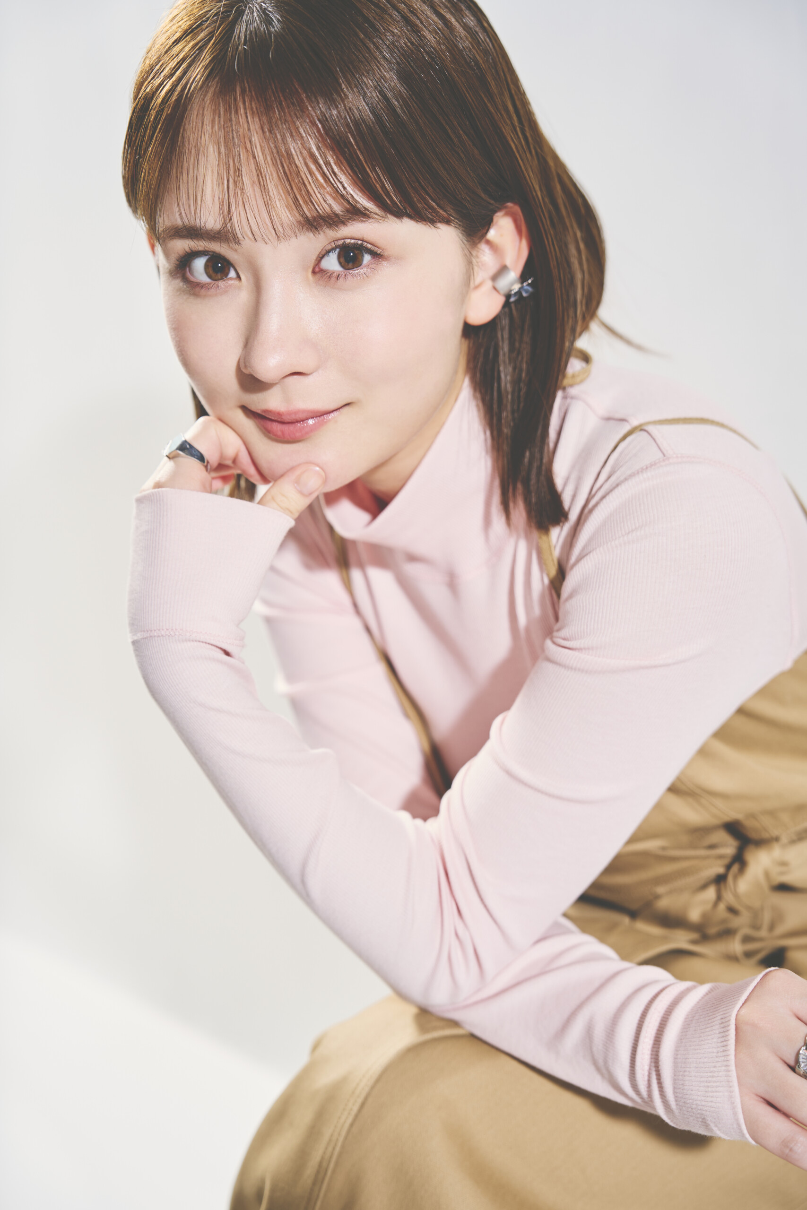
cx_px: 404
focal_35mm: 49
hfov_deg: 27.5
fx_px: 1647
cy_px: 605
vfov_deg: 40.3
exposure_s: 1/250
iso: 250
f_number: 3.5
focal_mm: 49
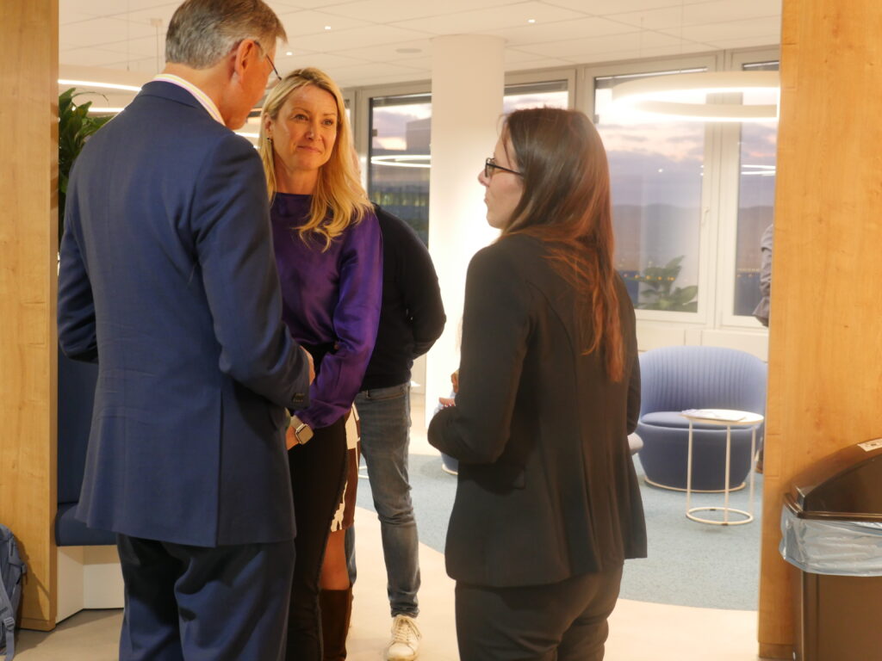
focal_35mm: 46
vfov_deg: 31.5
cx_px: 441
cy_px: 330
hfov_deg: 41.2
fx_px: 1172
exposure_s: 1/60
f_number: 2.8
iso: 1000
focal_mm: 23
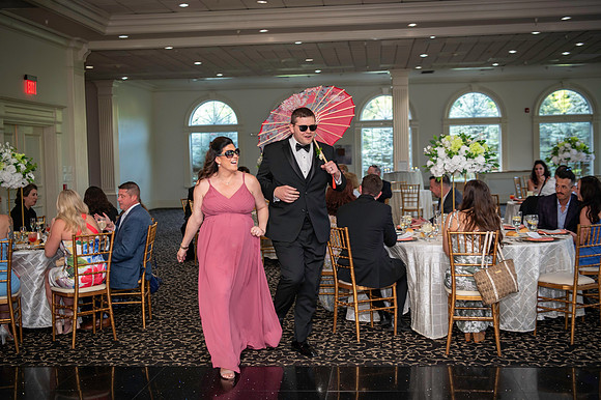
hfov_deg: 41.1
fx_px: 801
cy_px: 200
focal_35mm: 48
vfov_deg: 28.0
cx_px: 300
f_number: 3.2
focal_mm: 48
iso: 800
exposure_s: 1/125
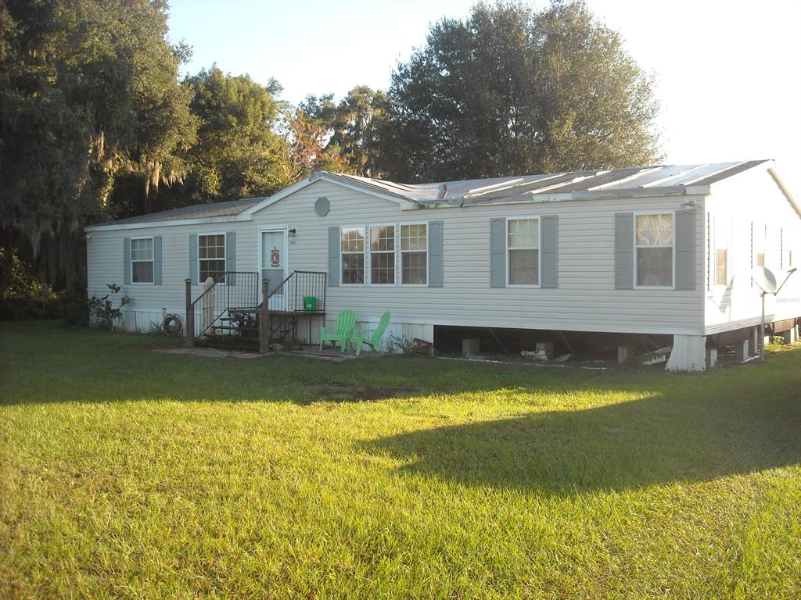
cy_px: 300
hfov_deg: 52.6
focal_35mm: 35
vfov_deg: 40.7
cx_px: 400
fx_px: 810
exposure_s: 1/201
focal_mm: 5.7
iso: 64
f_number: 2.8
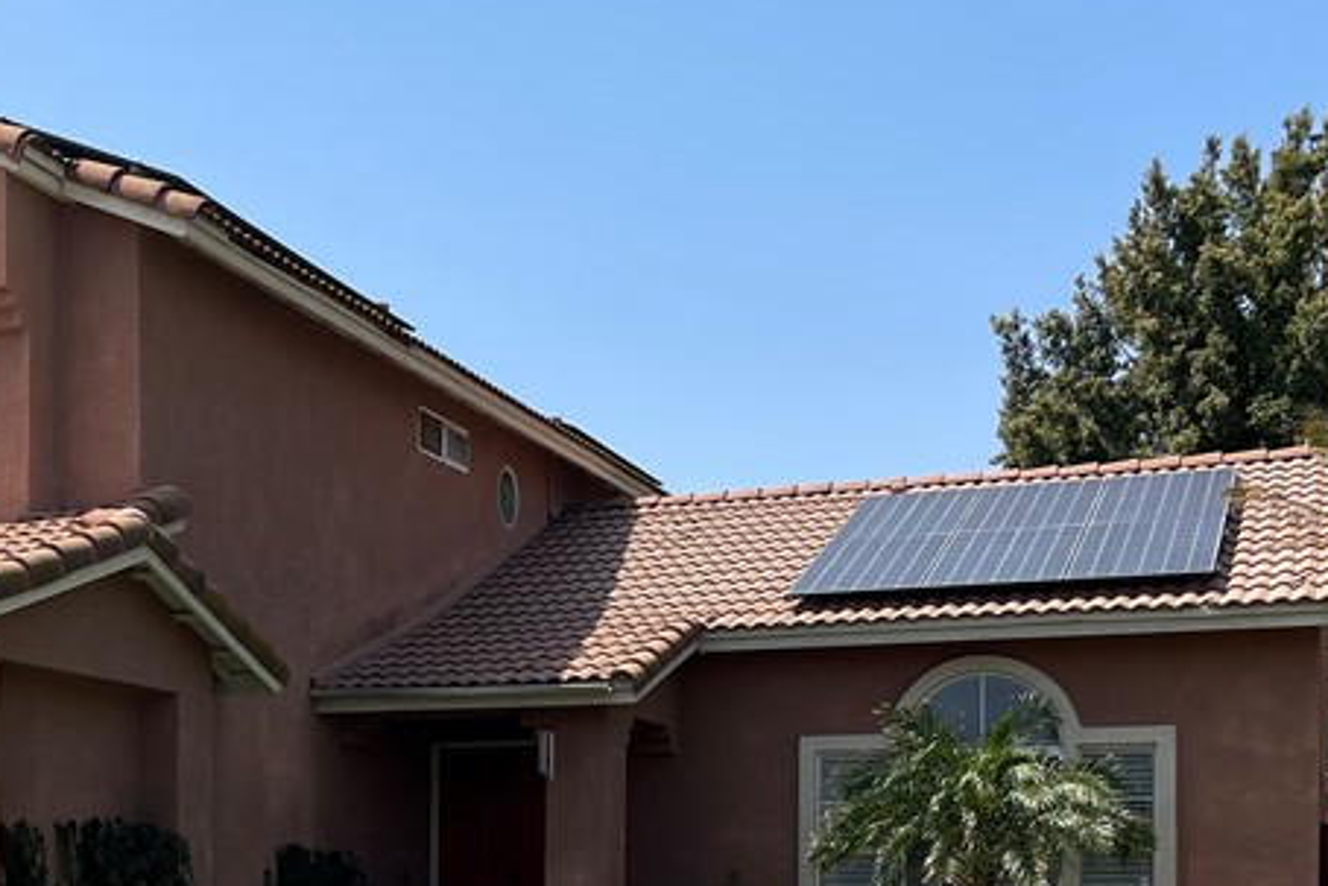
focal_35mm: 61
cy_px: 874
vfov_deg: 21.5
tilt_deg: -0.8
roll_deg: -0.5
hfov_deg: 32.1
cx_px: 287
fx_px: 2251
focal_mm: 5.1
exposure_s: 1/4525
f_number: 1.6
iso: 50
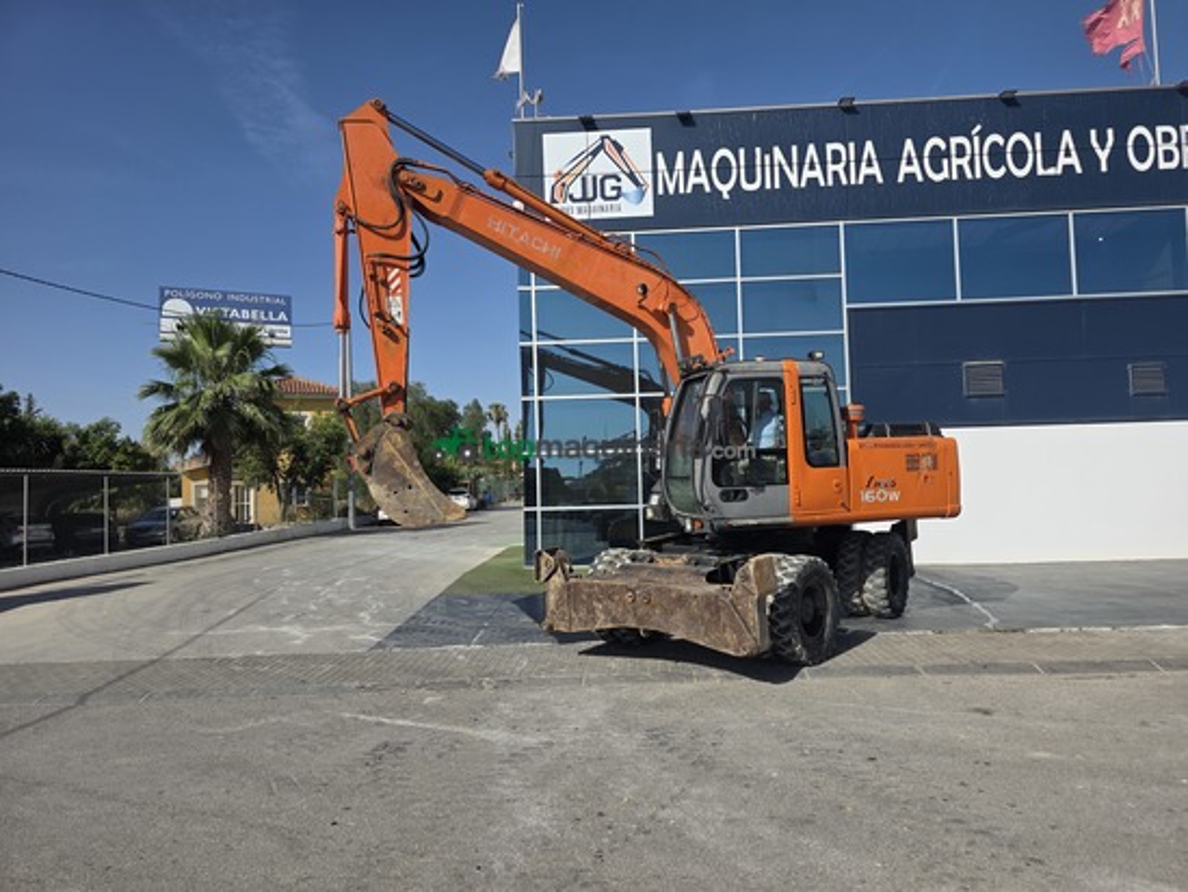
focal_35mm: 23
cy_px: 446
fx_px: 790
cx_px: 594
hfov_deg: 73.9
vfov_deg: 58.9
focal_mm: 6.3
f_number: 1.7
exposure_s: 1/7944
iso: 80
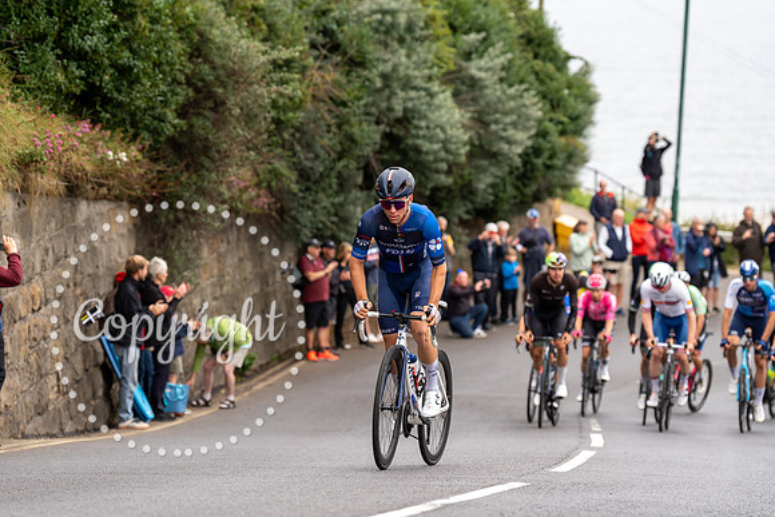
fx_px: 2691
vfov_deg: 11.0
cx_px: 388
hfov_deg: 16.4
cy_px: 258
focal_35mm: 125
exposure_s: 1/1000
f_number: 3.5
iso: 320
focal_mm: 125
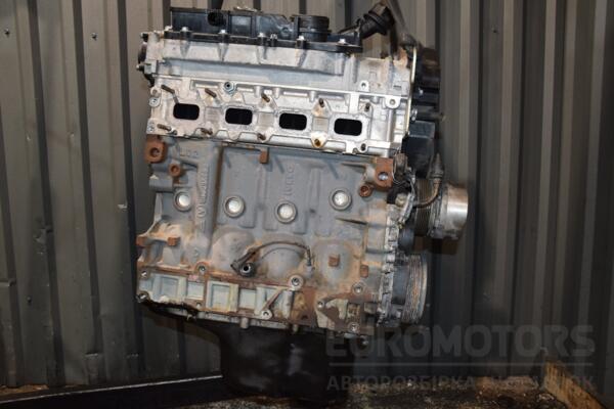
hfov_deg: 67.4
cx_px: 307
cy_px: 204
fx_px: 460
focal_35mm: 27
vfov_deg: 47.9
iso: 800
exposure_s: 1/60
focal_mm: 18
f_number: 5
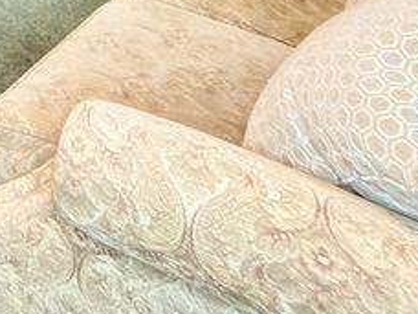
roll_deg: +0.3
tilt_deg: -2.1
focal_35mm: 63
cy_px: -321
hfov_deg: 21.8
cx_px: -302
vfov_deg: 17.0
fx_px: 761
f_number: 2.2
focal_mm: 2.22
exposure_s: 1/25
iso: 160
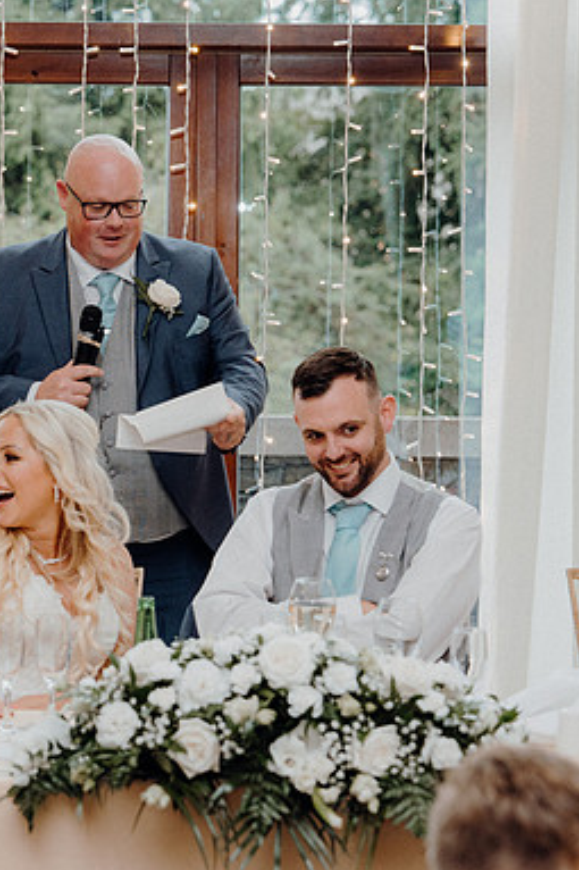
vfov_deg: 19.3
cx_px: 191
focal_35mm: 106
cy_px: 437
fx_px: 2559
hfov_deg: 12.9
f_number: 3.5
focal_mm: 70
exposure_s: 1/160
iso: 1600
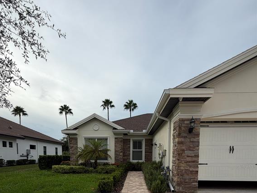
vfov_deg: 60.3
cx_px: 127
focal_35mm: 19
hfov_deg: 84.7
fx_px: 141
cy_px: 167
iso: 25
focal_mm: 2.22
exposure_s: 1/770
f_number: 2.2
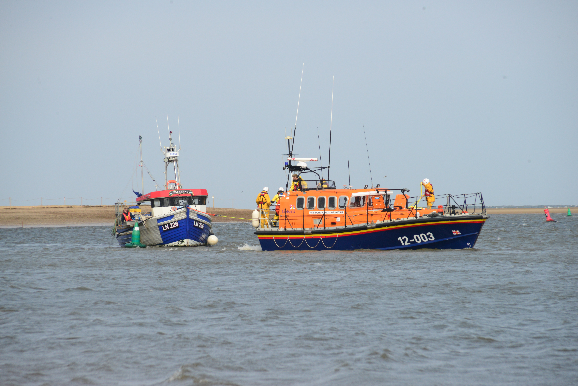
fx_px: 4015
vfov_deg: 5.5
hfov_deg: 8.2
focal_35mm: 250
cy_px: 193
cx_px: 289
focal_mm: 250
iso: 640
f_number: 14
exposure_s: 1/800
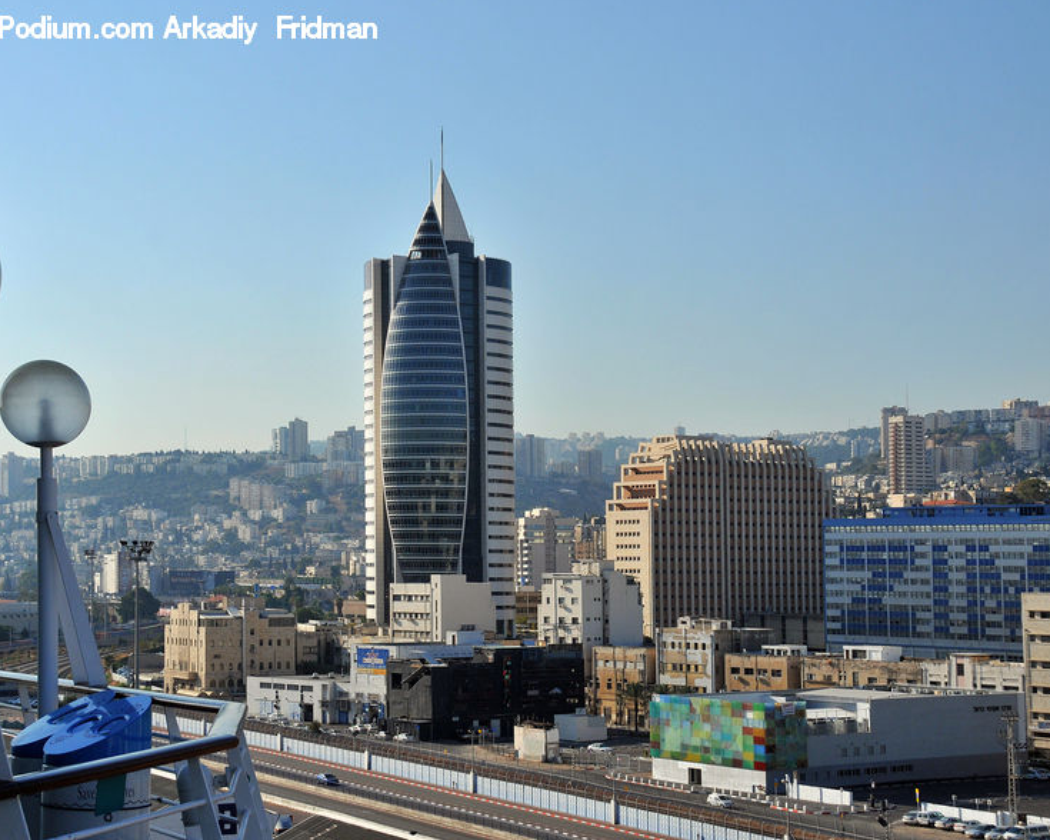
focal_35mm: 62
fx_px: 1927
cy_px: 421
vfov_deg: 24.6
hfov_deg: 30.4
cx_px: 434
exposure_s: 1/1000
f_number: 8
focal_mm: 36
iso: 200
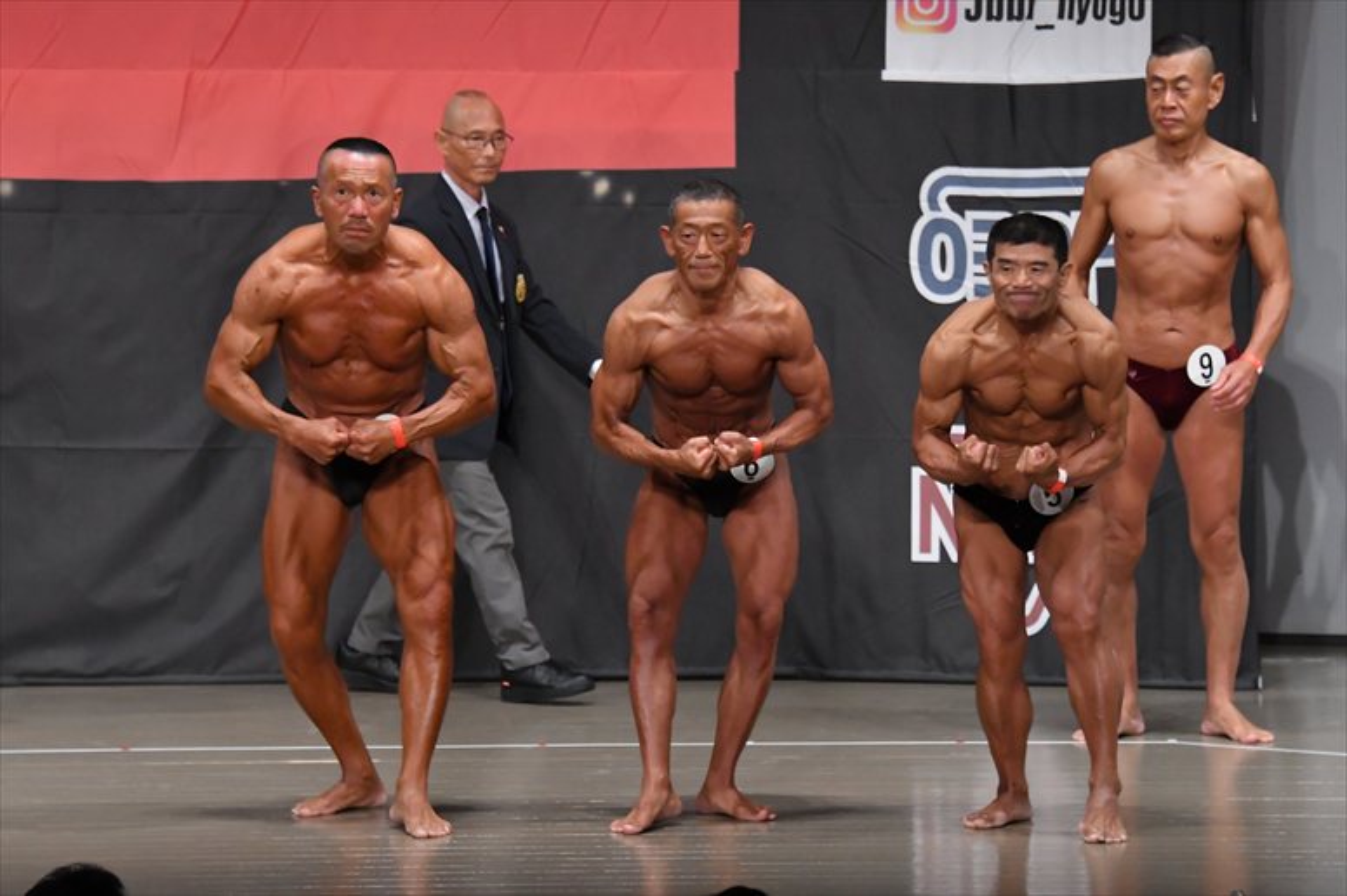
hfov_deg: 10.2
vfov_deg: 6.8
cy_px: 448
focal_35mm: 202
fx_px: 7555
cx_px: 674
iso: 5000
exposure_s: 1/400
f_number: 5.6
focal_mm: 135
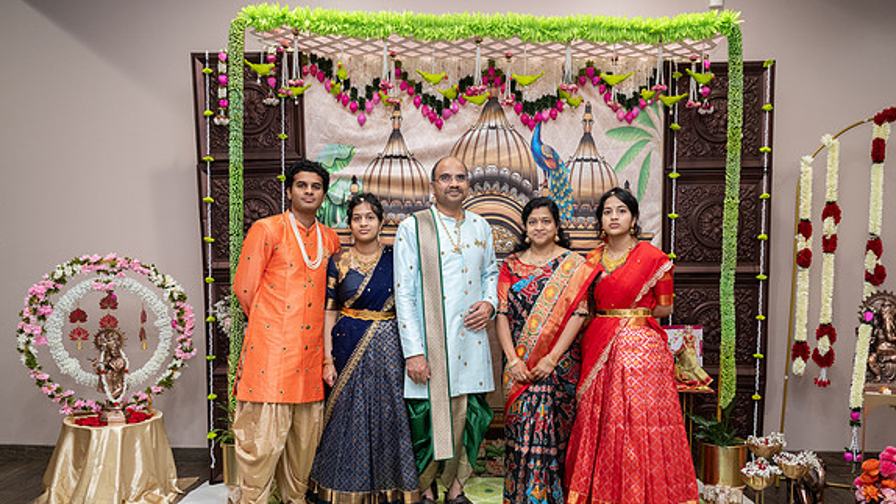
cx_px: 446
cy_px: 300
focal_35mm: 31
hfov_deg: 62.6
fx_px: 737
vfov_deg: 37.7
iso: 1000
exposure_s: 1/160
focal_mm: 28.5
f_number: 3.5
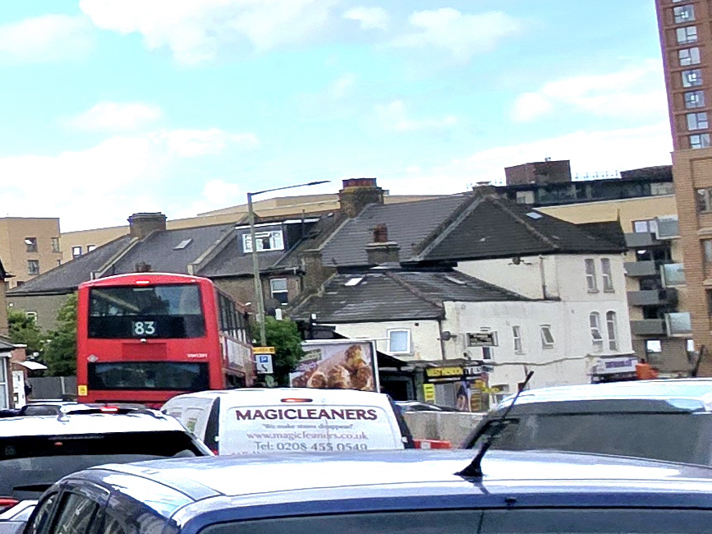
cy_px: 274
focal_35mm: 60
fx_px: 1234
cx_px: -891
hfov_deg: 16.6
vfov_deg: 24.4
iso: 50
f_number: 2.2
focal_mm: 2.2
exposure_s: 1/2000
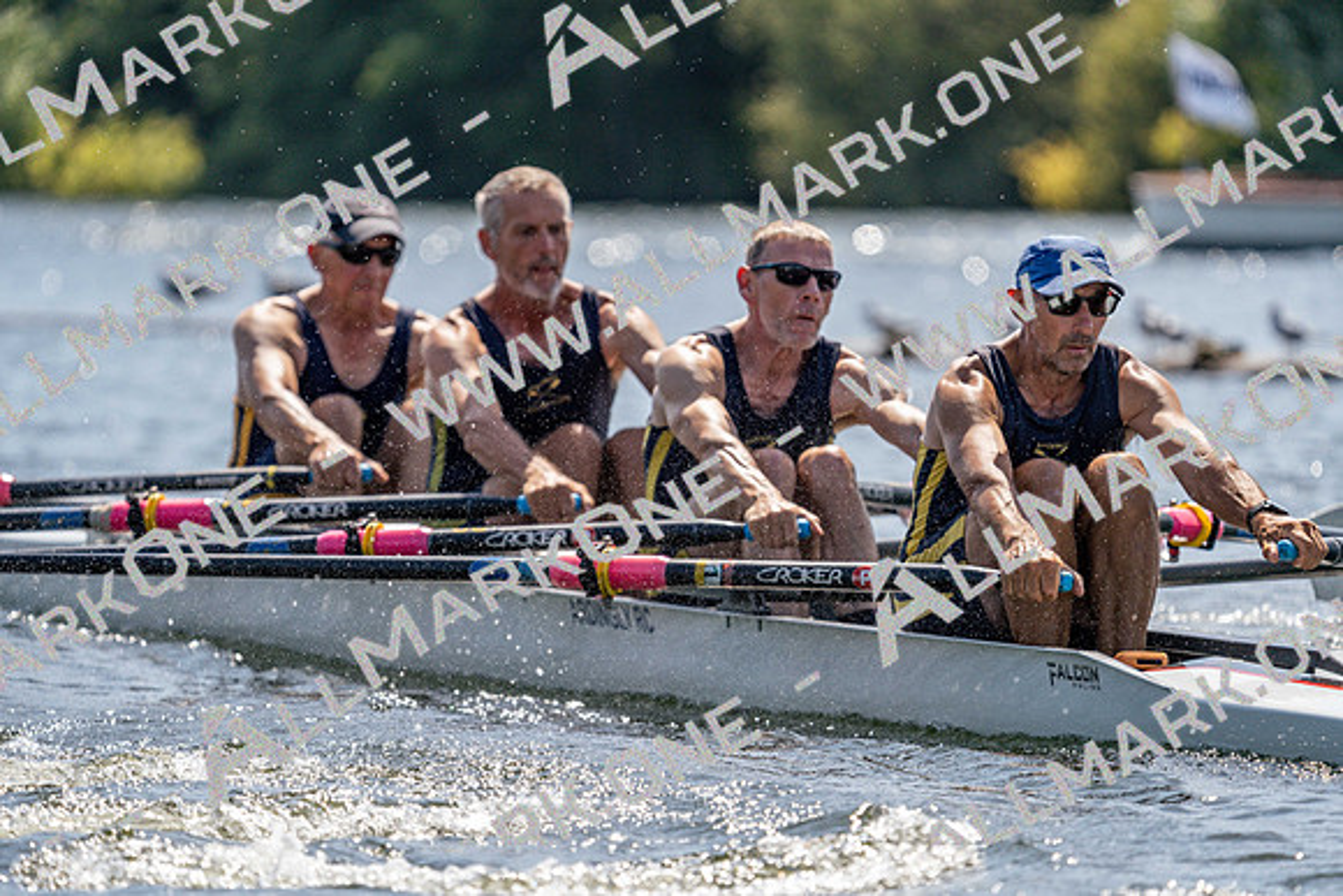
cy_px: 448
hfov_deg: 5.2
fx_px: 14701
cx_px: 672
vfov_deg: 3.5
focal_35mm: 394
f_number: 6.3
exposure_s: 1/2000
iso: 320
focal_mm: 394
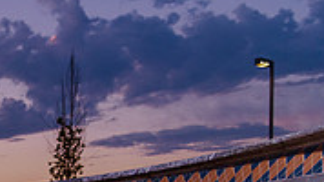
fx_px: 764
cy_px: 301
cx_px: -187
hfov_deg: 20.0
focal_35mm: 89
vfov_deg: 12.6
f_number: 4
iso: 500
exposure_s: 1/200
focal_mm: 24
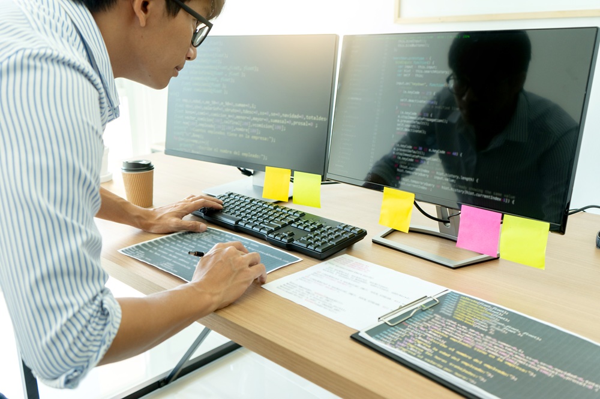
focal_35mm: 33
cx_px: 300
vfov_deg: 39.9
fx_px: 550
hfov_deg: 57.2
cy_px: 200
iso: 400
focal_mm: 33
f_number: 4
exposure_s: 1/125
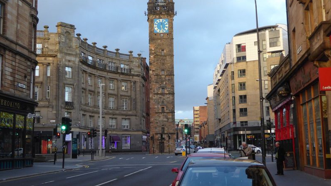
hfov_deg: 38.5
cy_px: 87
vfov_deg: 22.2
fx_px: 474
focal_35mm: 54
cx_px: 166
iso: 160
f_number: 4
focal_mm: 8.4
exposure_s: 1/60
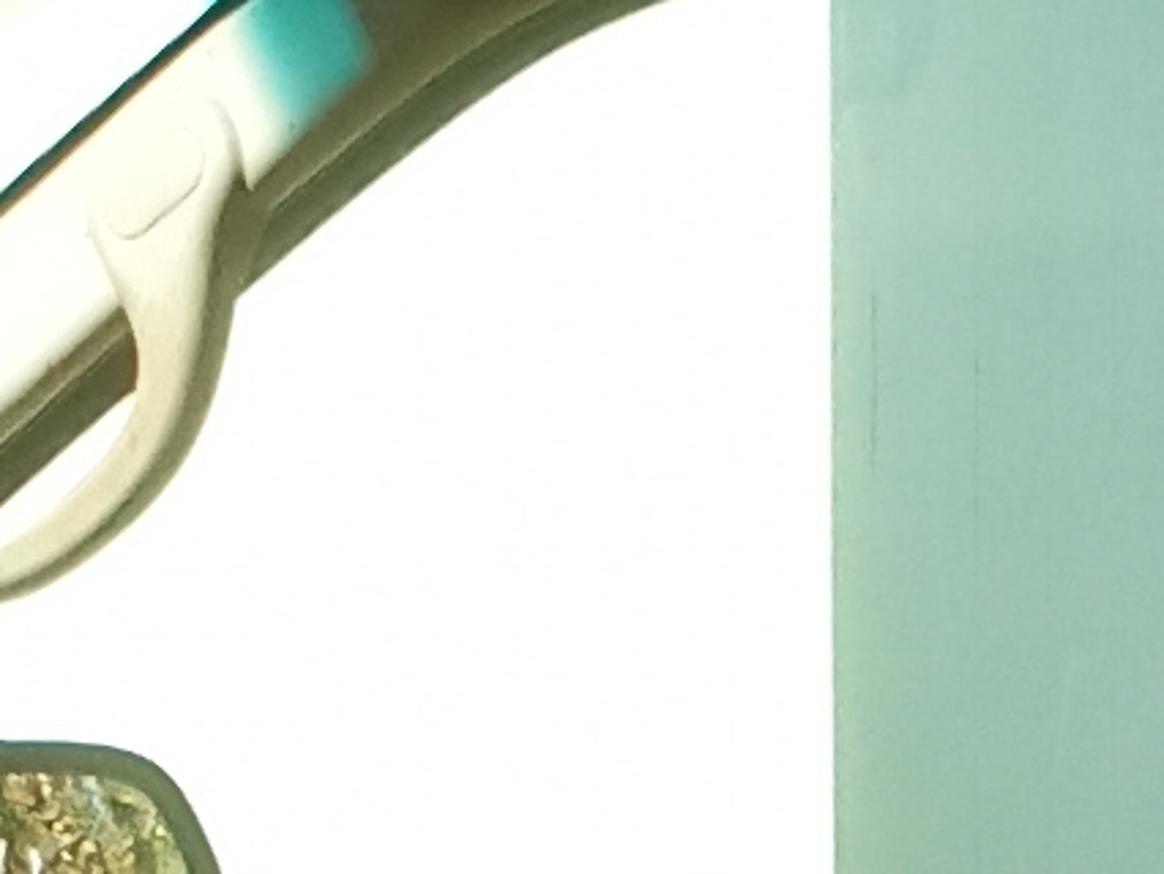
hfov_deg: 12.9
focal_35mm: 152
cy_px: 1628
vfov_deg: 9.3
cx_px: 904
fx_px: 5114
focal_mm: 2.05
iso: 100
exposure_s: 1/279
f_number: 2.4
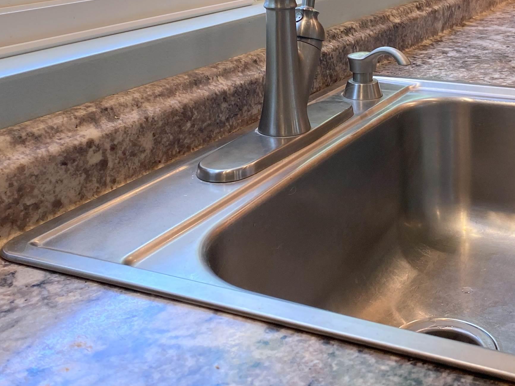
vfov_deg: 30.4
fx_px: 684
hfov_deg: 40.1
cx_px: 385
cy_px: 51
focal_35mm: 46
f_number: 1.8
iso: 100
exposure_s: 1/120
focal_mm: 4.25
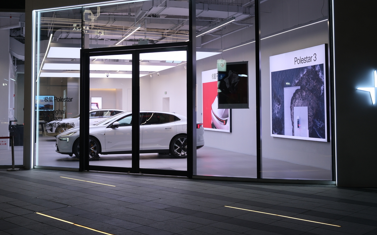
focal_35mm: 46
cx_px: 165
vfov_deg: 27.8
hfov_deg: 43.4
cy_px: 82
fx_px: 473
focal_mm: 23.3
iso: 320
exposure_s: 1/100
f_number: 3.6
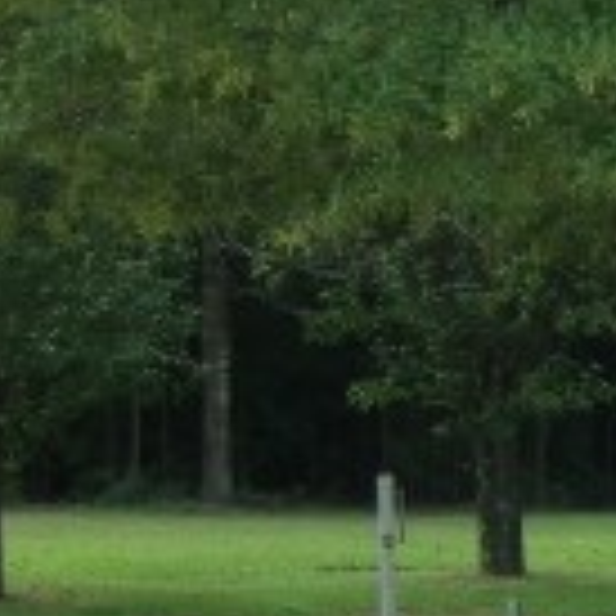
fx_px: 2819
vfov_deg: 12.4
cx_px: 1138
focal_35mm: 140
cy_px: 459
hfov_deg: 11.5
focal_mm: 6.1
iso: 64
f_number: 3.6
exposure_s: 1/160
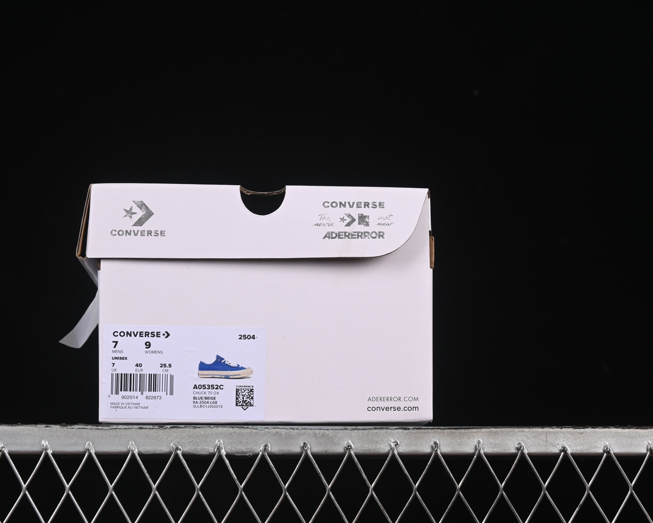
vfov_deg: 18.1
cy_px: 260
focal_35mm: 85
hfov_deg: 22.5
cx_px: 275
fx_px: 1643
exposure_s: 1/60
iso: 160
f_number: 8
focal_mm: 50
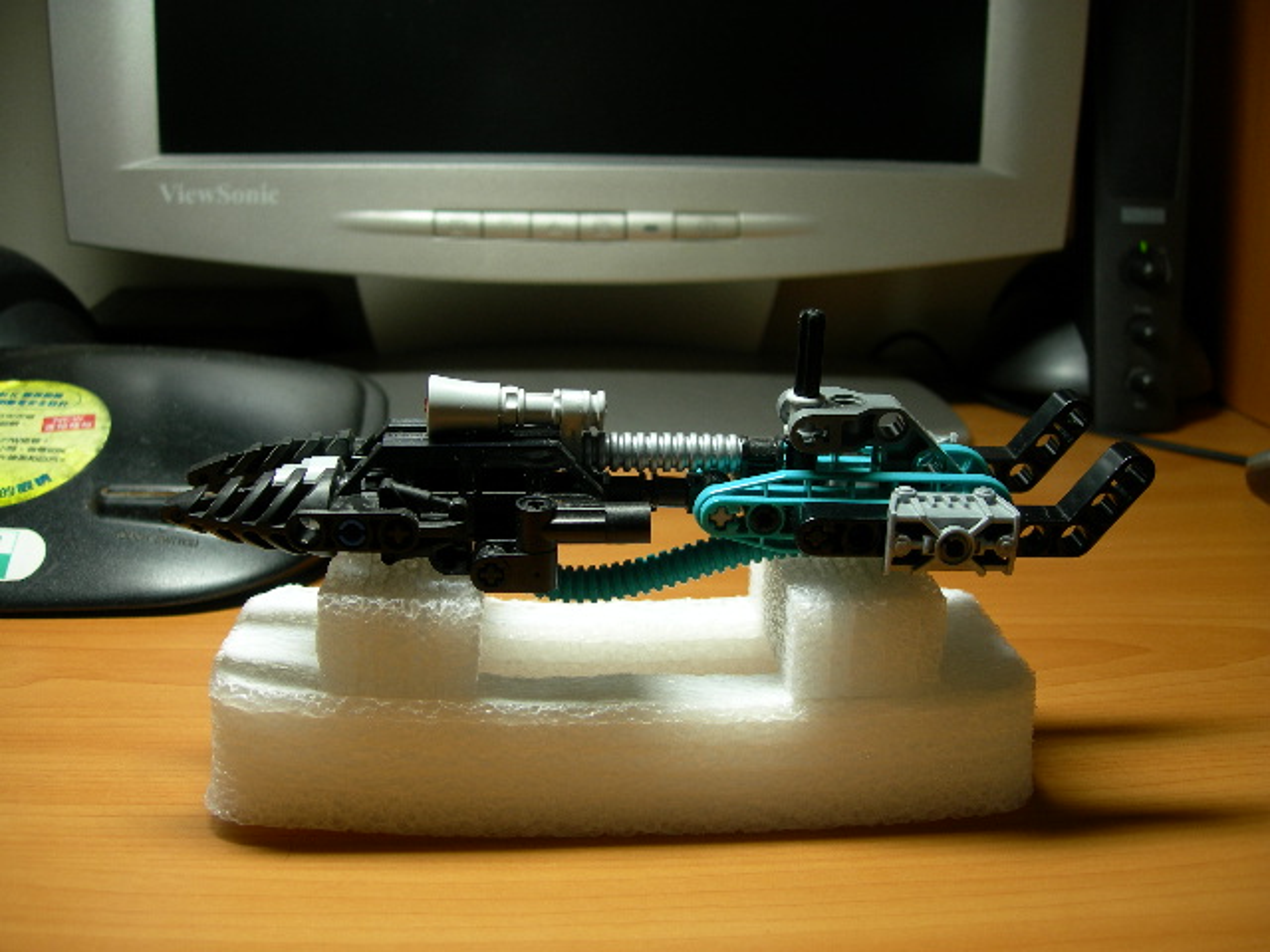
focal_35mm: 38
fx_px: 1394
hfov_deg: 49.0
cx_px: 635
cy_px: 476
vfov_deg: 37.7
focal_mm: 7.8
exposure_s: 1/29.6
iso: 57
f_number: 2.8
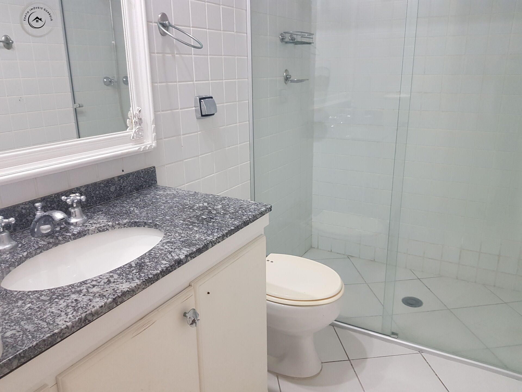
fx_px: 392
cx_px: 261
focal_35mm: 26
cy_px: 196
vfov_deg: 53.1
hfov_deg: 67.3
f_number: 1.7
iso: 160
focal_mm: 4.2
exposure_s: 1/60
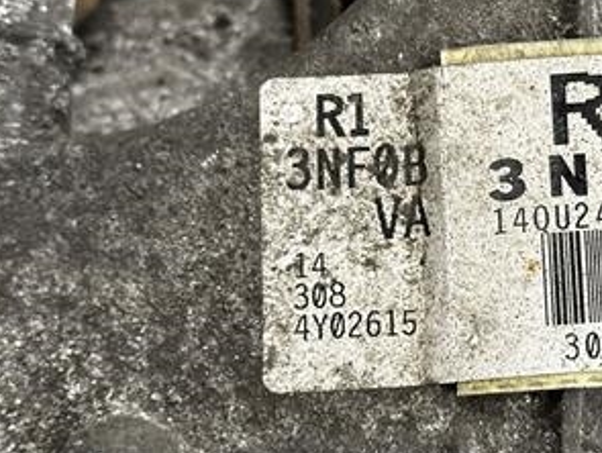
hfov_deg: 18.4
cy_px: 153
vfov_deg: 14.2
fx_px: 1811
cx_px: 608
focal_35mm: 104
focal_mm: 6.86
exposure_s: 1/33
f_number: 1.78
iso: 320
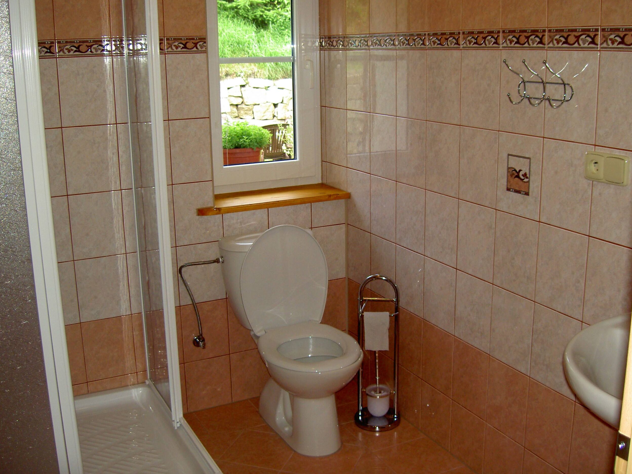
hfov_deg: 46.8
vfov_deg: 36.0
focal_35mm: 40
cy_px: 238
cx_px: 320
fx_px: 730
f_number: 2.8
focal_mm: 8
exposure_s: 1/60
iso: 100
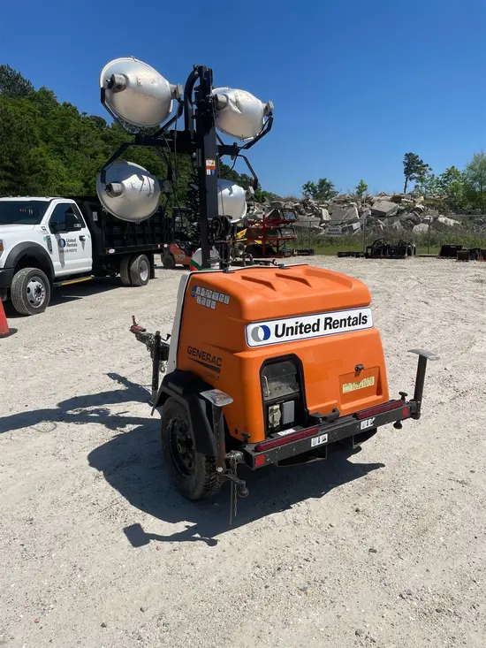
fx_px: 487
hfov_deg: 53.1
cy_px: 324
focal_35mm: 26
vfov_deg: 67.3
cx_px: 243
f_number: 1.6
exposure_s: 1/5814
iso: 32
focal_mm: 4.2
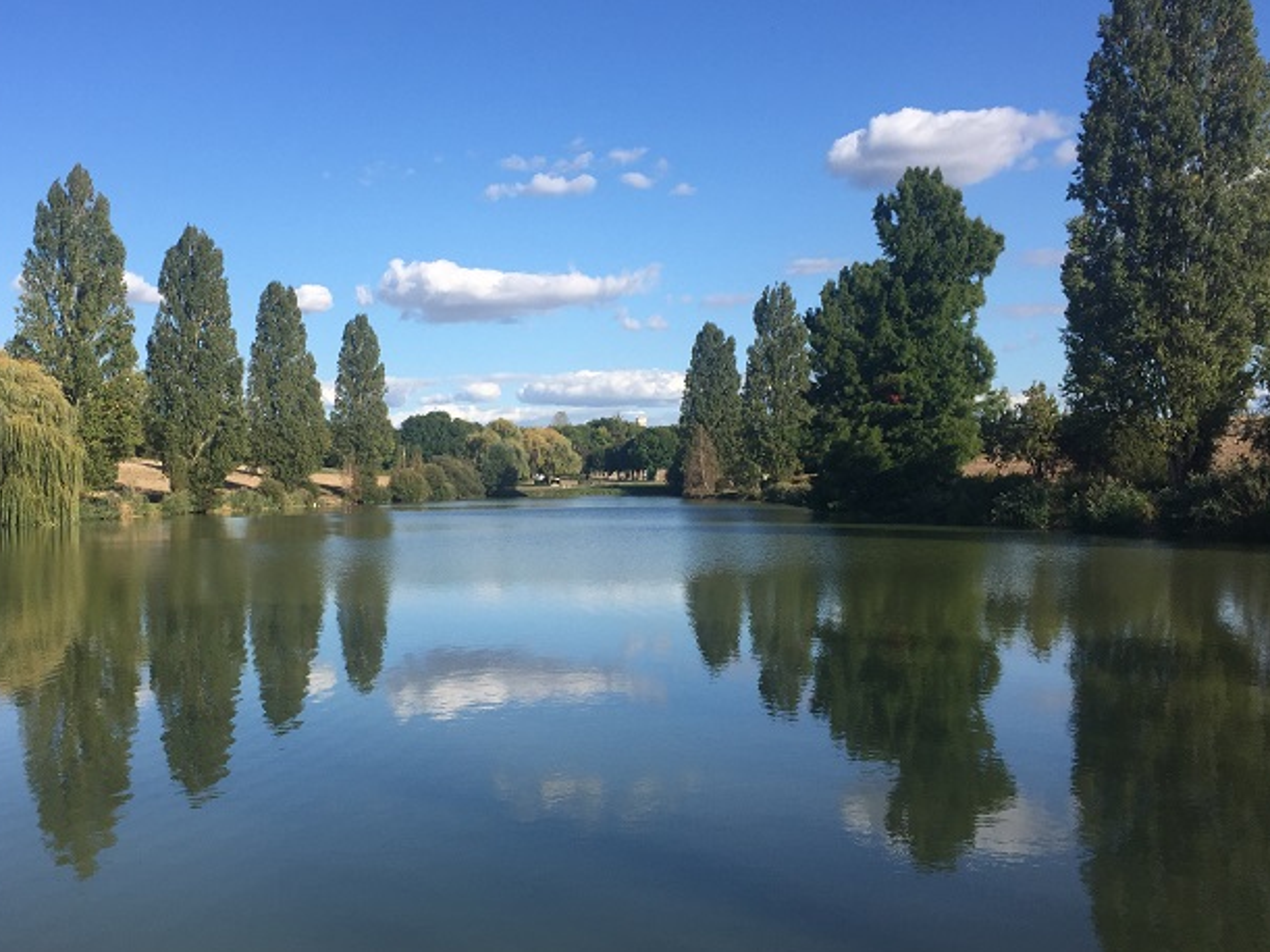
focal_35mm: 38
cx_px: 534
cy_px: 474
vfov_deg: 37.7
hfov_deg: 48.8
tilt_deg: +0.0
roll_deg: +0.2
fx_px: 1394
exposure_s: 1/1721
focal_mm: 4.15
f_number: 2.2
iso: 32
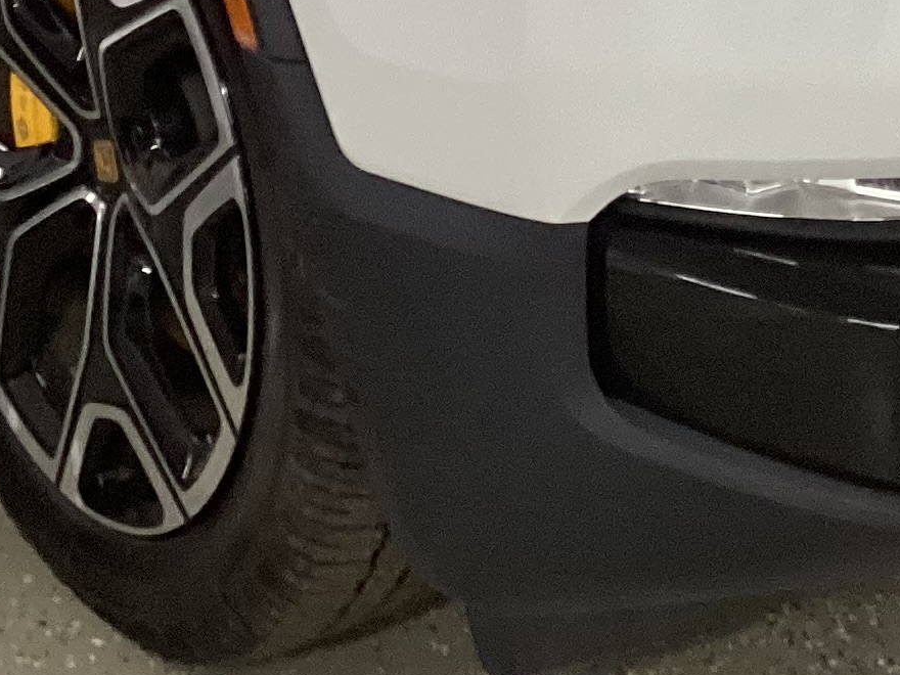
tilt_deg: -17.8
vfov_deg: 12.2
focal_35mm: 115
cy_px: -399
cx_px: 709
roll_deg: -0.6
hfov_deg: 17.0
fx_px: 2990
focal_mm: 3.3
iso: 200
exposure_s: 1/50
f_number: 2.4
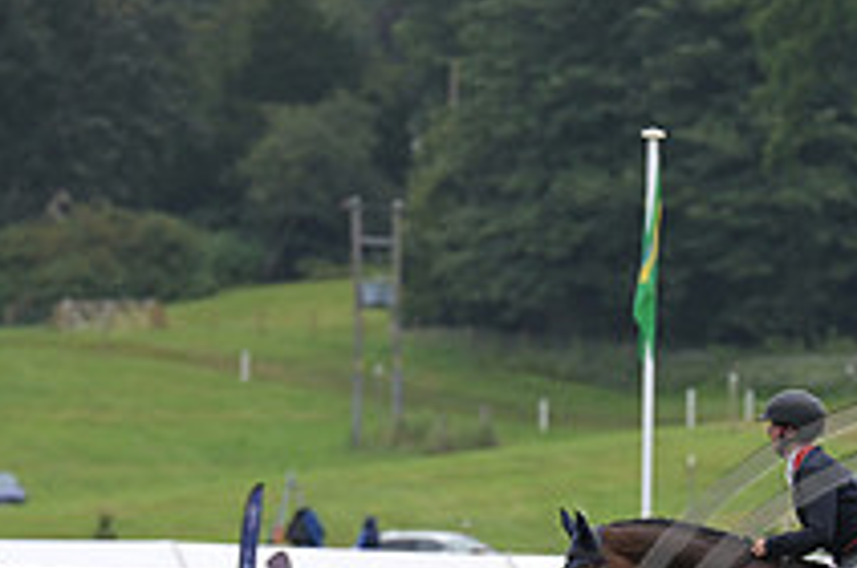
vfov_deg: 2.5
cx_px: 942
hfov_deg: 3.7
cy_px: 744
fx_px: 13097
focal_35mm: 551
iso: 560
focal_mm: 200
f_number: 4
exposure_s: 1/1250
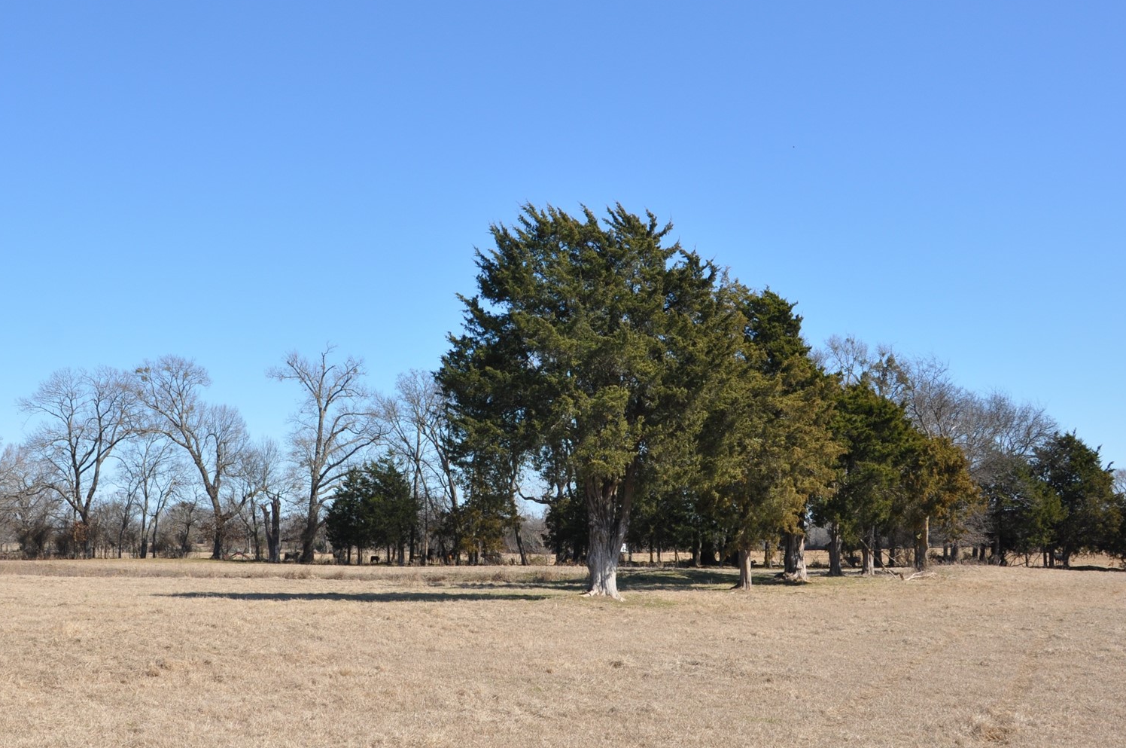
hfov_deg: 40.9
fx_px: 1499
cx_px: 425
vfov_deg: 28.0
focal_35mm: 48
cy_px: 400
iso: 200
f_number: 9
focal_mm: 22
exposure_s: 1/320
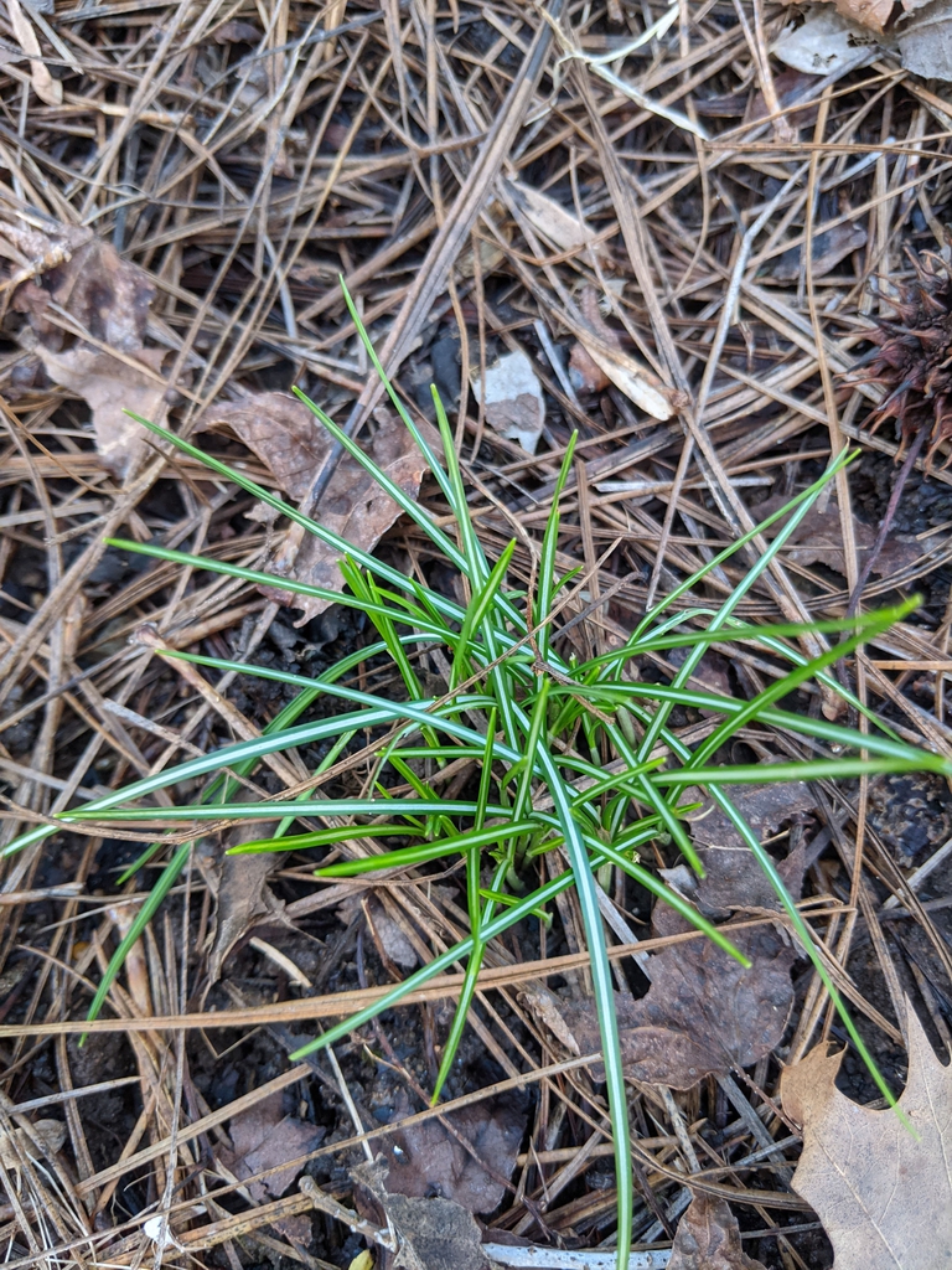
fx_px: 990
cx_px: 476
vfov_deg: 65.3
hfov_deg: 51.4
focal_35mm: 27
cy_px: 635
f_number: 1.8
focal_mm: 4.44
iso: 140
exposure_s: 1/124
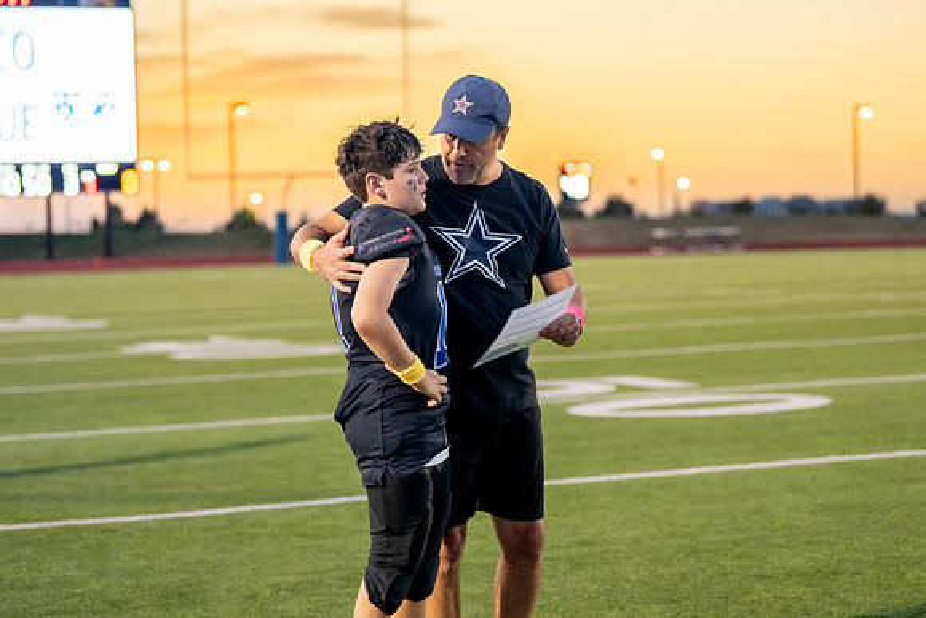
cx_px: 462
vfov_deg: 15.1
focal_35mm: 90
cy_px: 271
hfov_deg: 22.5
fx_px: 2323
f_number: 2.8
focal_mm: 77
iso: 1600
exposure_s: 1/500
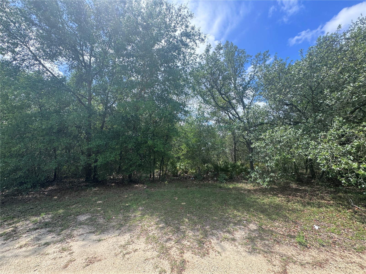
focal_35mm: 14
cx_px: 183
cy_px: 137
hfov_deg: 102.1
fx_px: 148
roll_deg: +0.5
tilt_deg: +9.1
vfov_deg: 85.7
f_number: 2.2
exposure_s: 1/492
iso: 40
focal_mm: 2.22
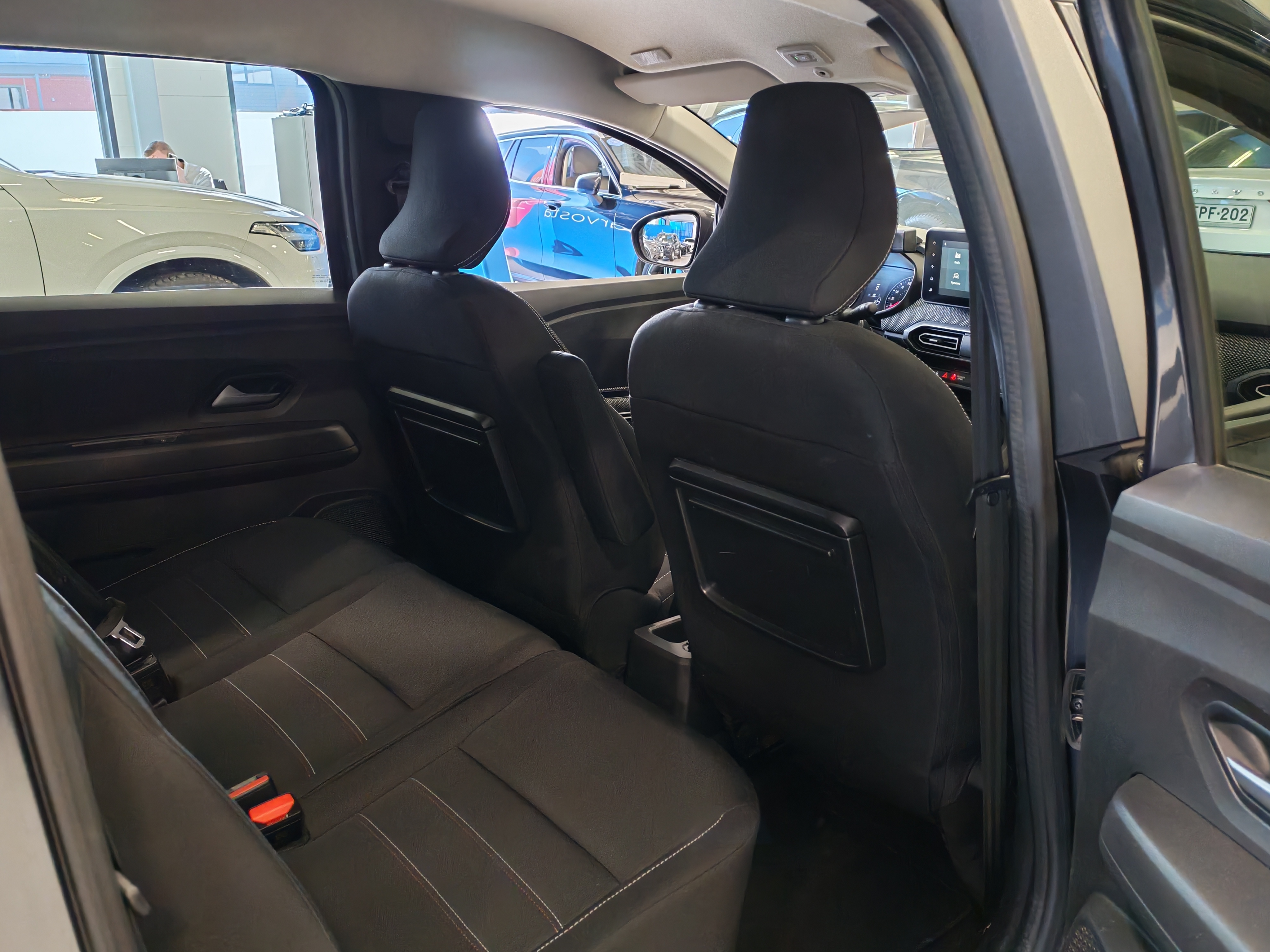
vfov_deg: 45.4
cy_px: 476
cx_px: 635
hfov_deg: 58.4
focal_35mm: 31
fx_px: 1137
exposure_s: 1/100
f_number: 1.9
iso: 994
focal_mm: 6.12
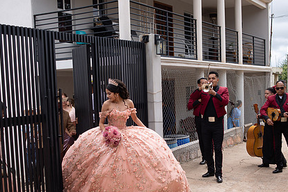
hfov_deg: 40.3
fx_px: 392
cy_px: 128
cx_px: 134
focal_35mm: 49
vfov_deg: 27.4
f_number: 4.5
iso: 100
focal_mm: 35
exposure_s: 1/1000
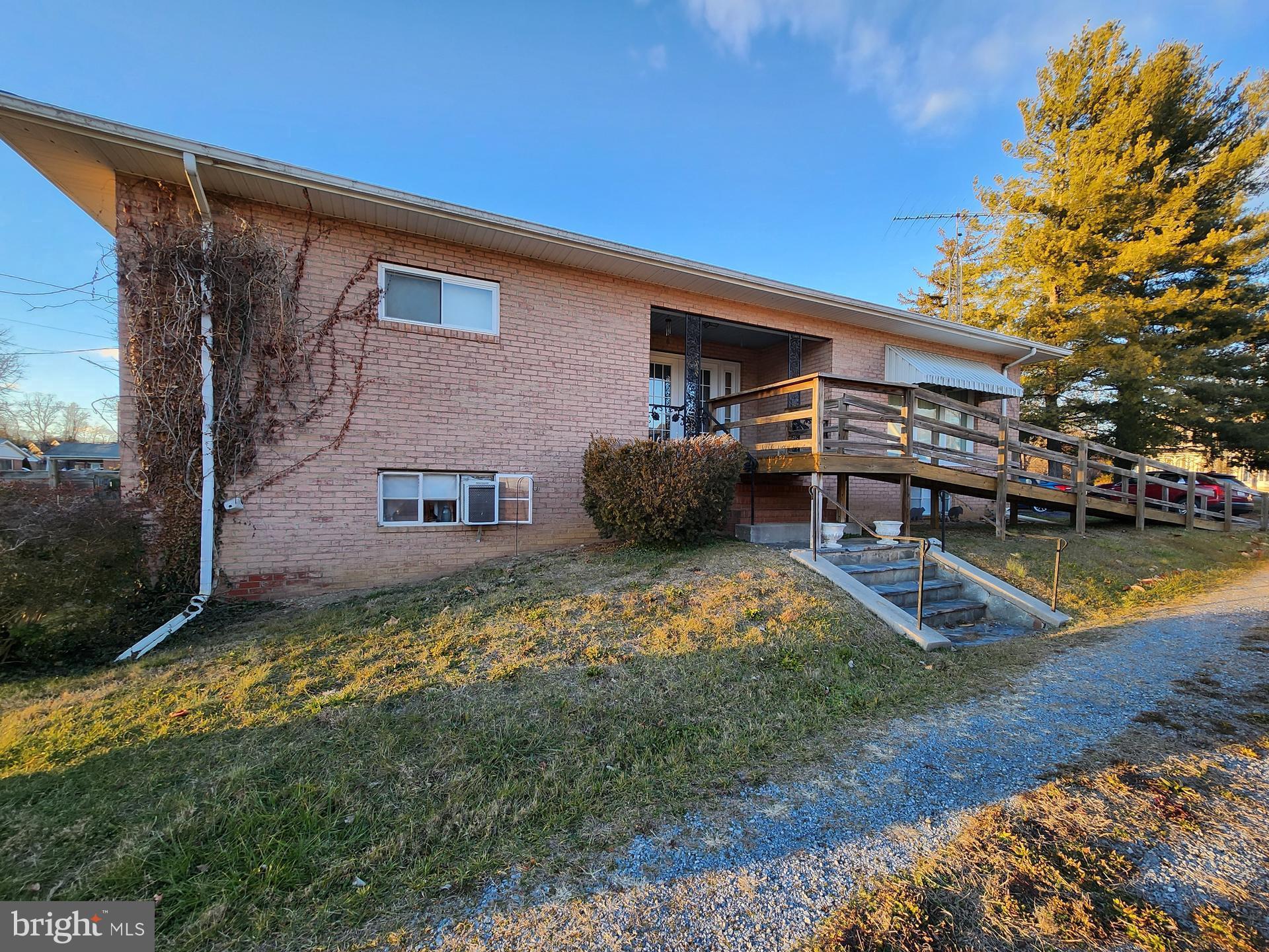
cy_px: 476
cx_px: 634
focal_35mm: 13
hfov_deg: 106.2
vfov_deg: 89.9
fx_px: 477
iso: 32
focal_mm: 1.74
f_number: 2.2
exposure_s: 1/120
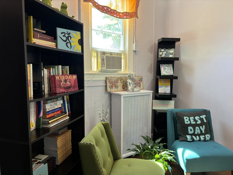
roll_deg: -1.3
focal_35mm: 26
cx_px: 116
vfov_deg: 53.1
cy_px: 88
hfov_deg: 67.3
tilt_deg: -5.6
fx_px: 175
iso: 125
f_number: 1.6
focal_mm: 5.96
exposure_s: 1/60
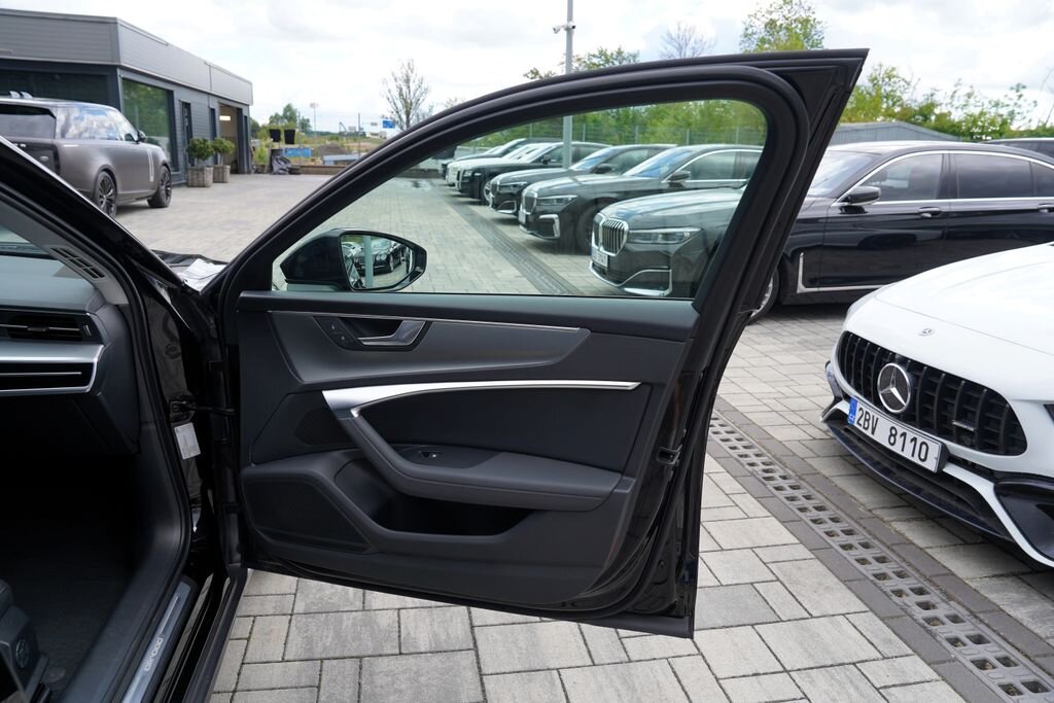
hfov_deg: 73.7
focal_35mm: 24
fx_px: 703
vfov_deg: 53.1
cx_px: 527
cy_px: 352
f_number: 5.6
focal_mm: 24
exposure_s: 1/125
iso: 100
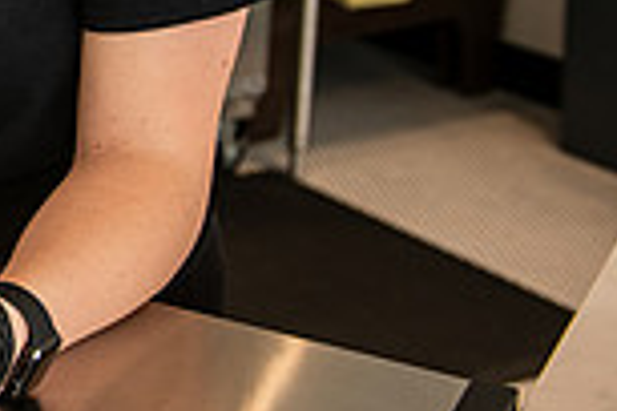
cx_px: -500
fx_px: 2211
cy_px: -111
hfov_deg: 14.1
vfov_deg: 10.4
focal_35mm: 129
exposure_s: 1/200
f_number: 3.5
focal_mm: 34
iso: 640
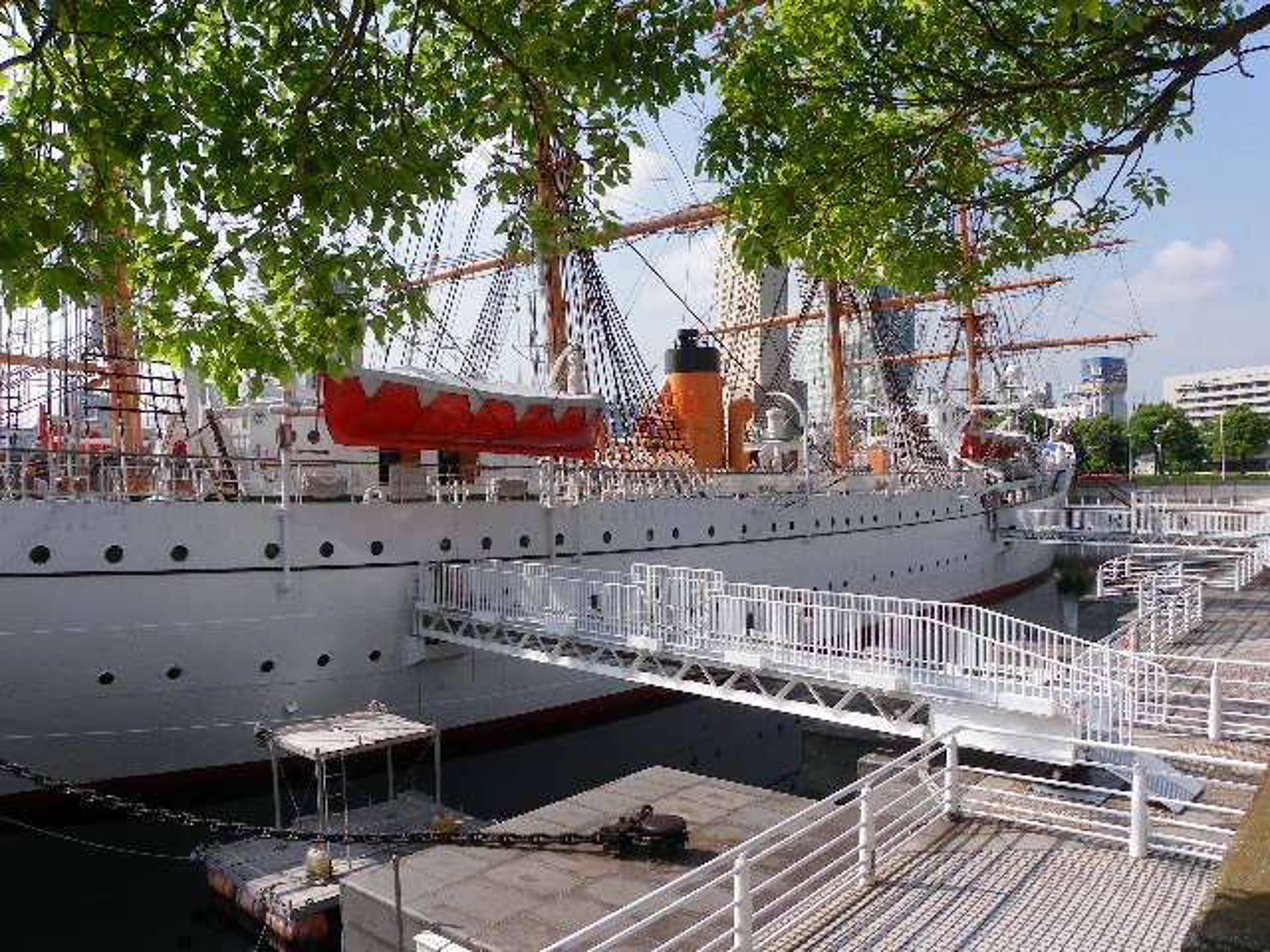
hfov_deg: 67.3
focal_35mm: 26
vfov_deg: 53.1
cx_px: 635
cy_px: 476
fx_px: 954
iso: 50
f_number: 7.1
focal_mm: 4.6
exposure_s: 1/160
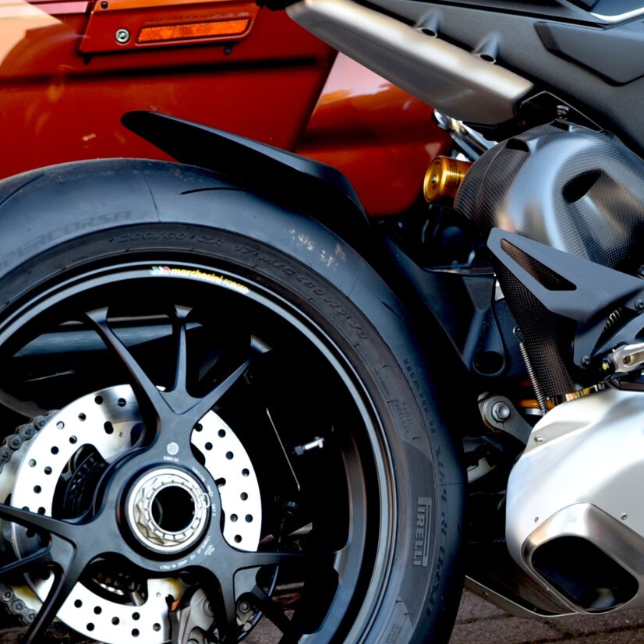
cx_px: 692
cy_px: 217
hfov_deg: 9.9
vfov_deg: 10.0
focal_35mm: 174
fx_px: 3662
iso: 200
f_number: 4
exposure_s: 1/60
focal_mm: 66
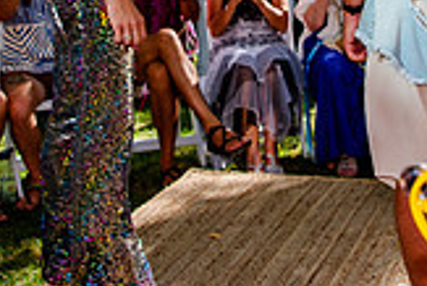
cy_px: -77
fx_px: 1080
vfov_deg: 14.5
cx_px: 257
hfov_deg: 22.3
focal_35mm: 91
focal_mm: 24
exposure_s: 1/500
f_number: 3.2
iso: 200
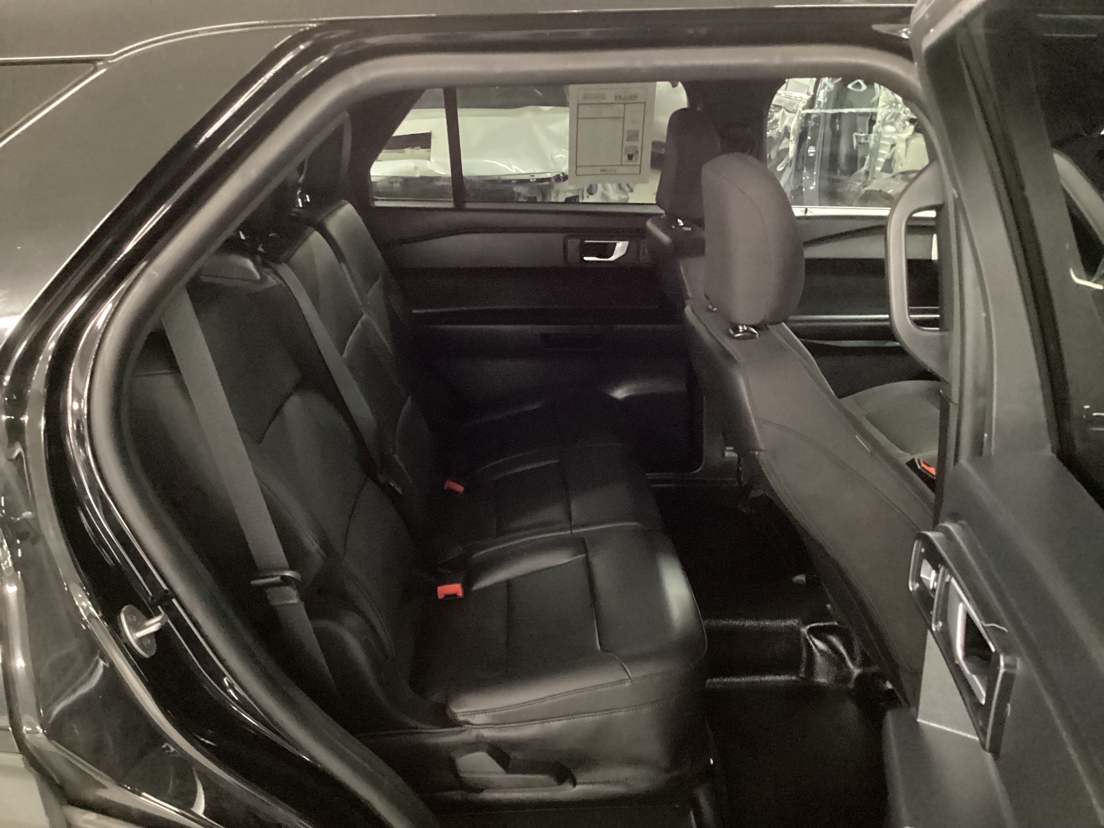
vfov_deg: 45.4
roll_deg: +0.7
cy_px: 414
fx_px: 989
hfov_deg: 58.4
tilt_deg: -21.7
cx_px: 552
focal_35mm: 31
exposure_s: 1/17
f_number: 2.4
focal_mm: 3.3
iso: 800
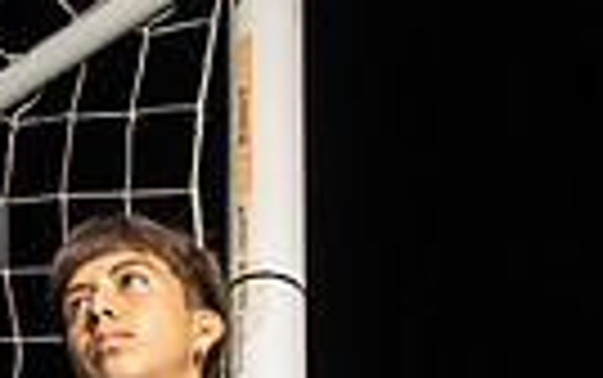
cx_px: 176
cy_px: 1004
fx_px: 1349
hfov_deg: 25.0
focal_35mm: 82
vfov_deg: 11.8
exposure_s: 1/200
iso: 500
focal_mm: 24
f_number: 7.1
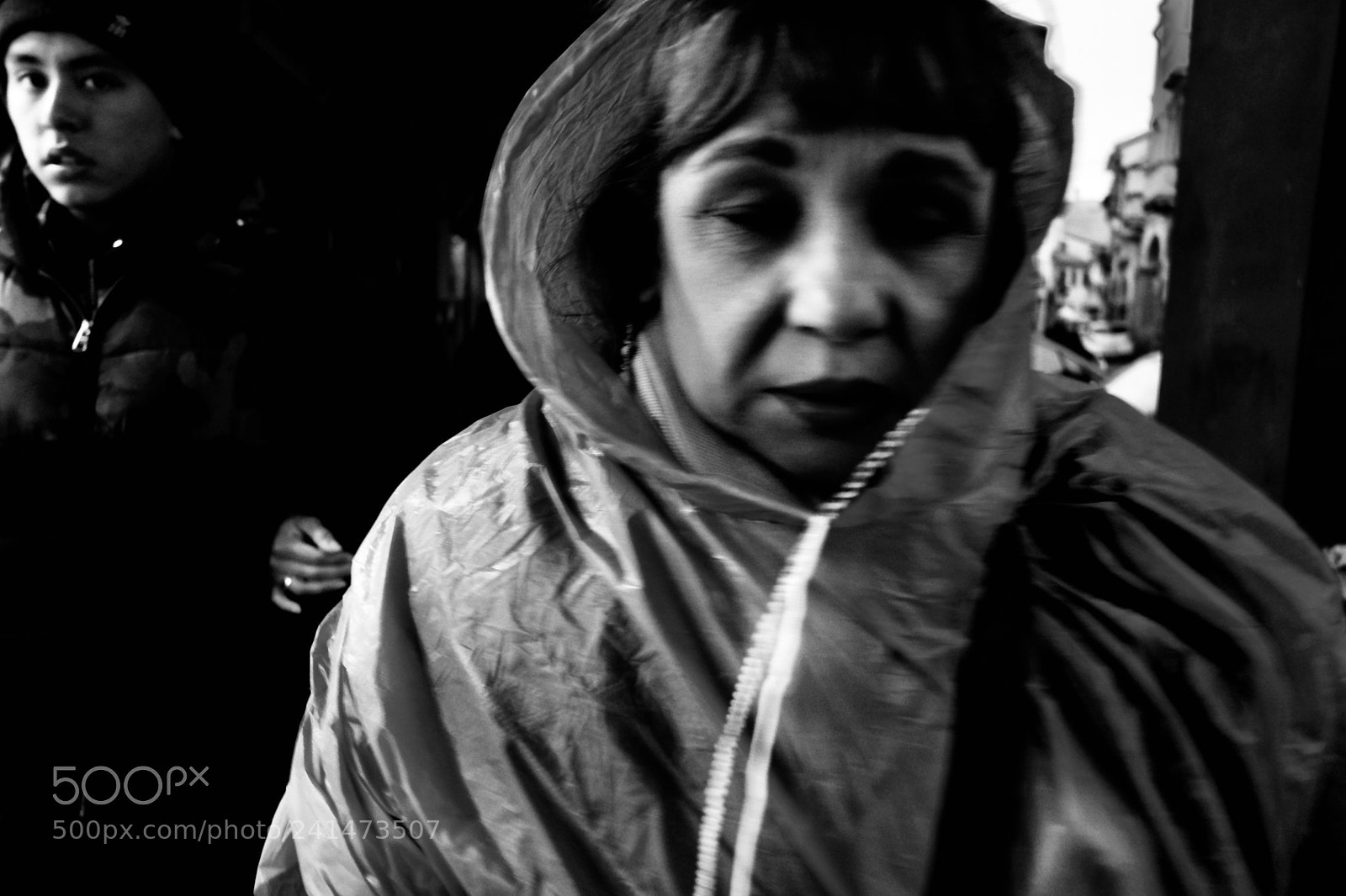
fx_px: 1009
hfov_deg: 67.4
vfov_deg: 47.9
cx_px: 673
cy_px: 448
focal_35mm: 27
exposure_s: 1/125
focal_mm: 18
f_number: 4
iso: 1600
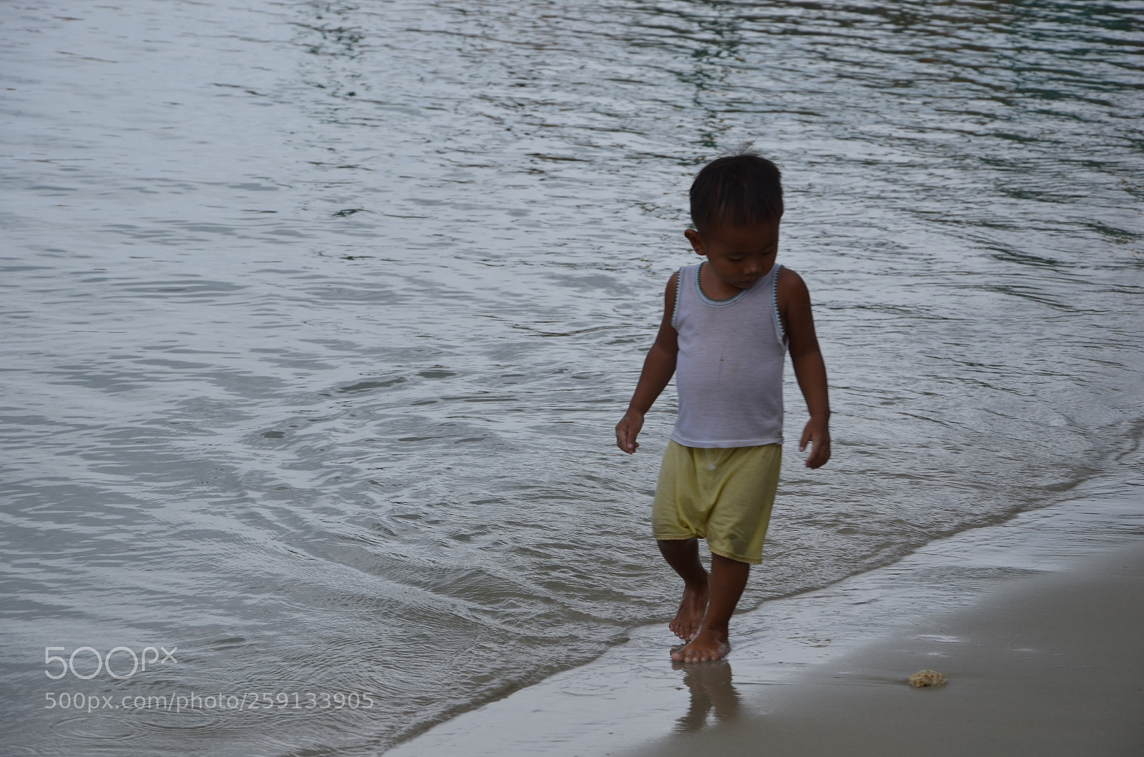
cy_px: 378
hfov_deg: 14.9
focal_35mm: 138
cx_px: 572
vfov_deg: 9.9
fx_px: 4375
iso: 110
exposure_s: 1/250
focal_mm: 92
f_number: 8
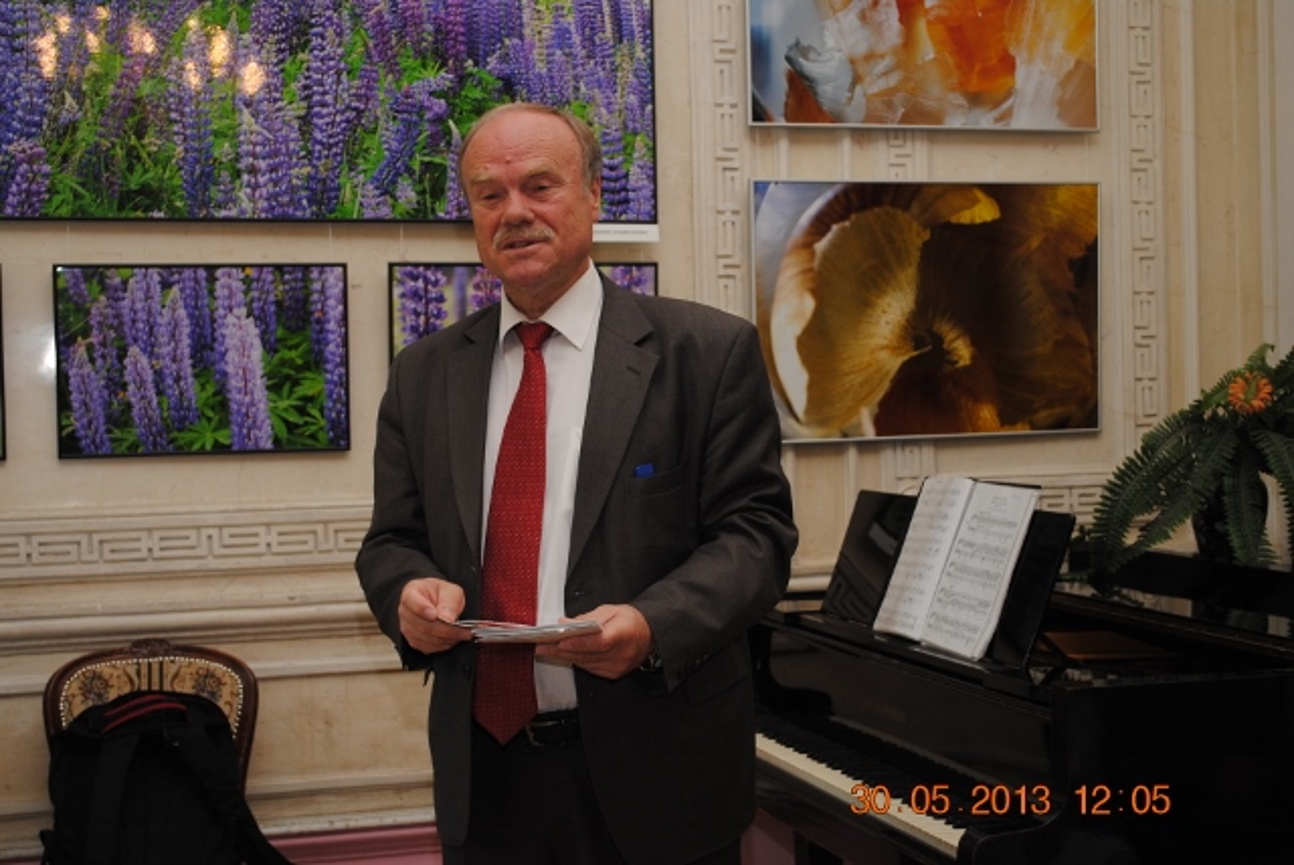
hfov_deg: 37.8
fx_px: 1889
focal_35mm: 52
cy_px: 432
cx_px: 647
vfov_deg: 25.8
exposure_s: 1/60
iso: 200
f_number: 5
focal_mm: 35
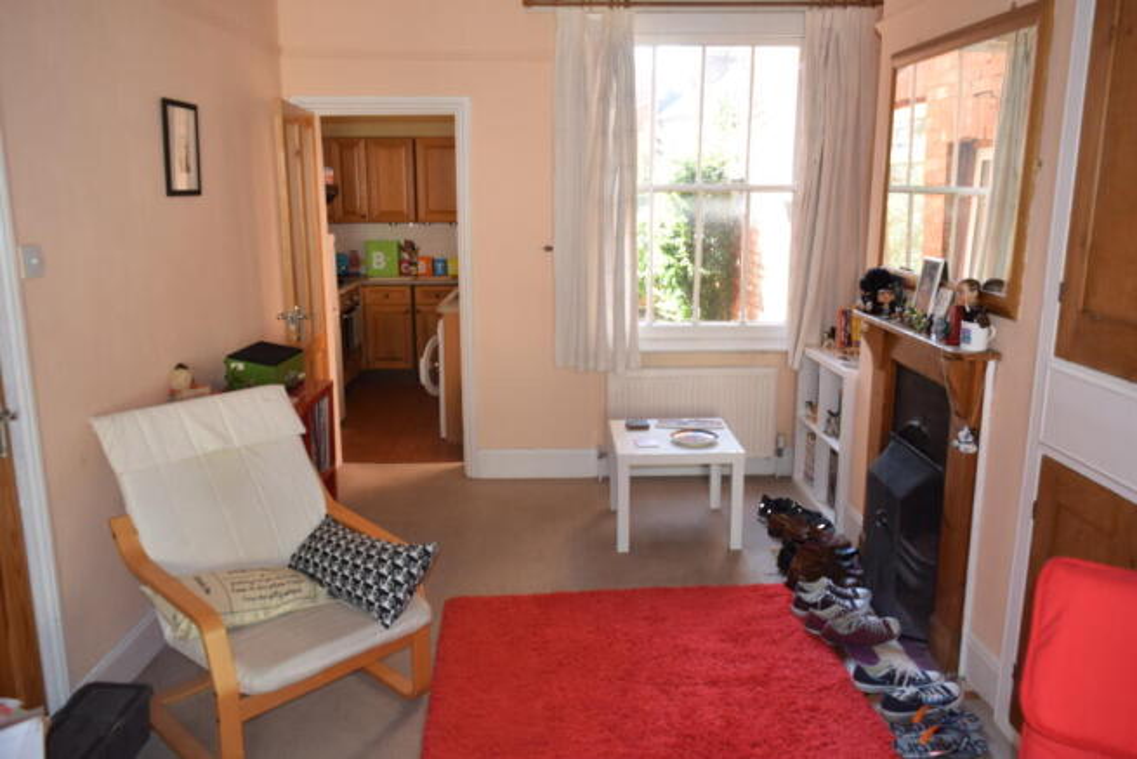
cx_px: 568
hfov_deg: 67.4
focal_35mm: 27
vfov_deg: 48.0
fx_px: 853
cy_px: 380
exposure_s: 1/125
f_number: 5.6
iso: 800
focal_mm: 18
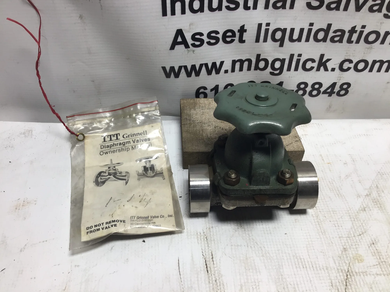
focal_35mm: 31
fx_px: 349
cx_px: 195
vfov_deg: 45.4
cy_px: 146
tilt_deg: -49.3
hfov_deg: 58.4
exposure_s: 1/120
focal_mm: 3.3
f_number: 2.4
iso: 25
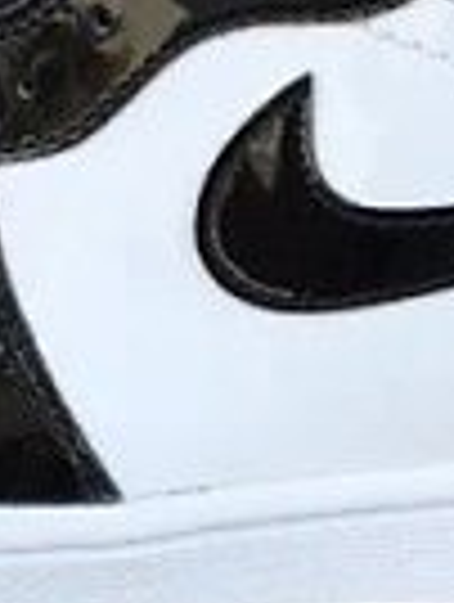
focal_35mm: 148
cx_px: 126
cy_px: 207
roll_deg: +0.0
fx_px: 2580
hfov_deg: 10.0
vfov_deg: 13.3
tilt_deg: -21.6
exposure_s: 1/360
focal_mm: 3.3
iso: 25
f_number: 2.4
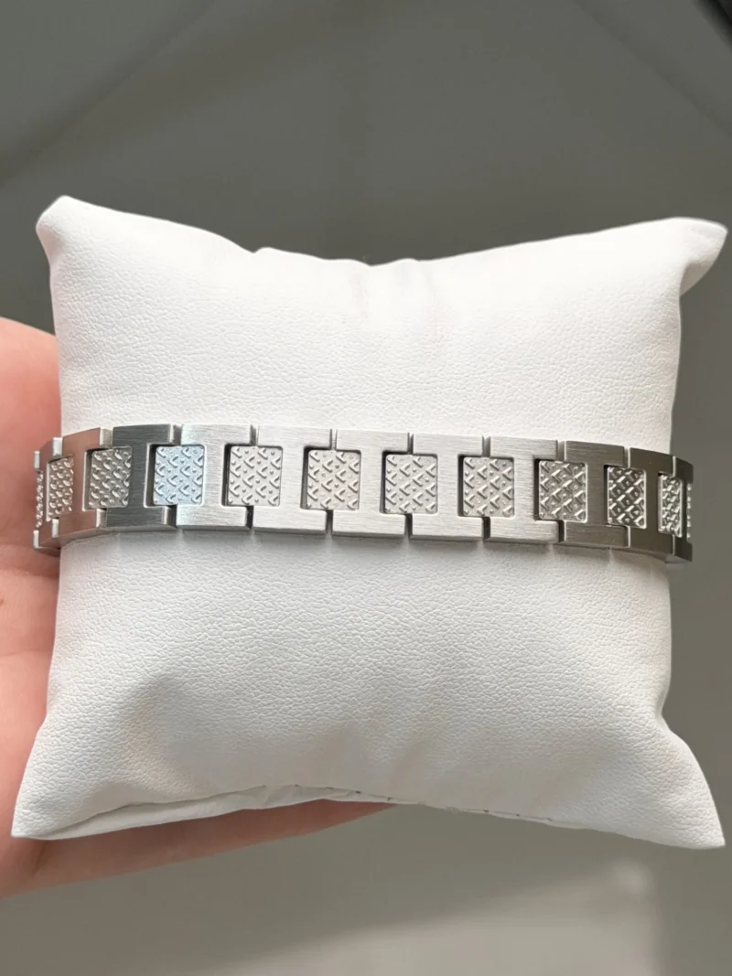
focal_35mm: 48
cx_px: 366
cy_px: 488
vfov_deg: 39.7
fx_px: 1354
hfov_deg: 30.3
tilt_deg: -70.8
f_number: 1.78
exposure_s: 1/561
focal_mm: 6.76
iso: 64
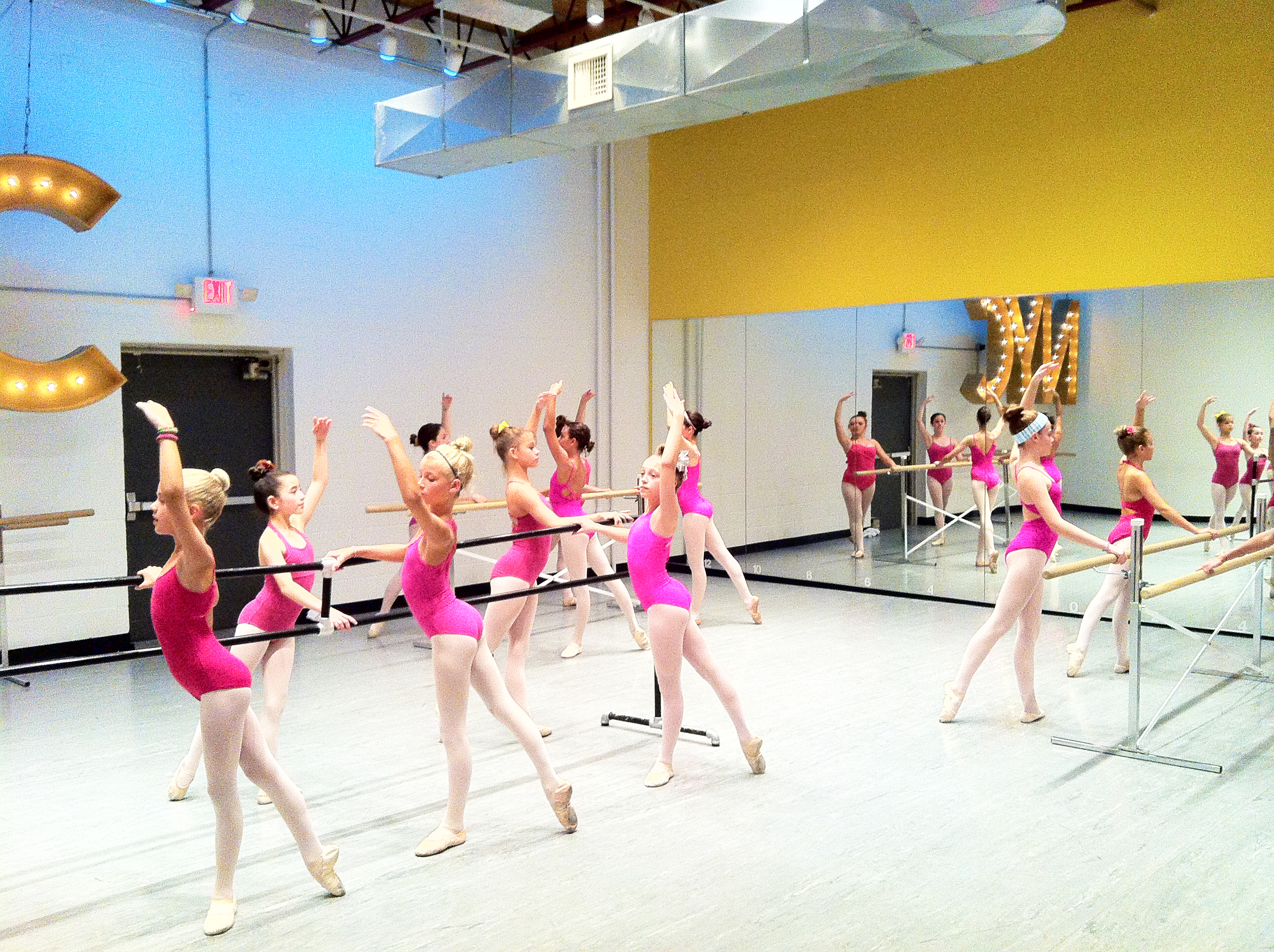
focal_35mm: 35
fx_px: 1286
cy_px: 476
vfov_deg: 40.6
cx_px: 637
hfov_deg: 52.7
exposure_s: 1/17
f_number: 2.8
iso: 250
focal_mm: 3.85
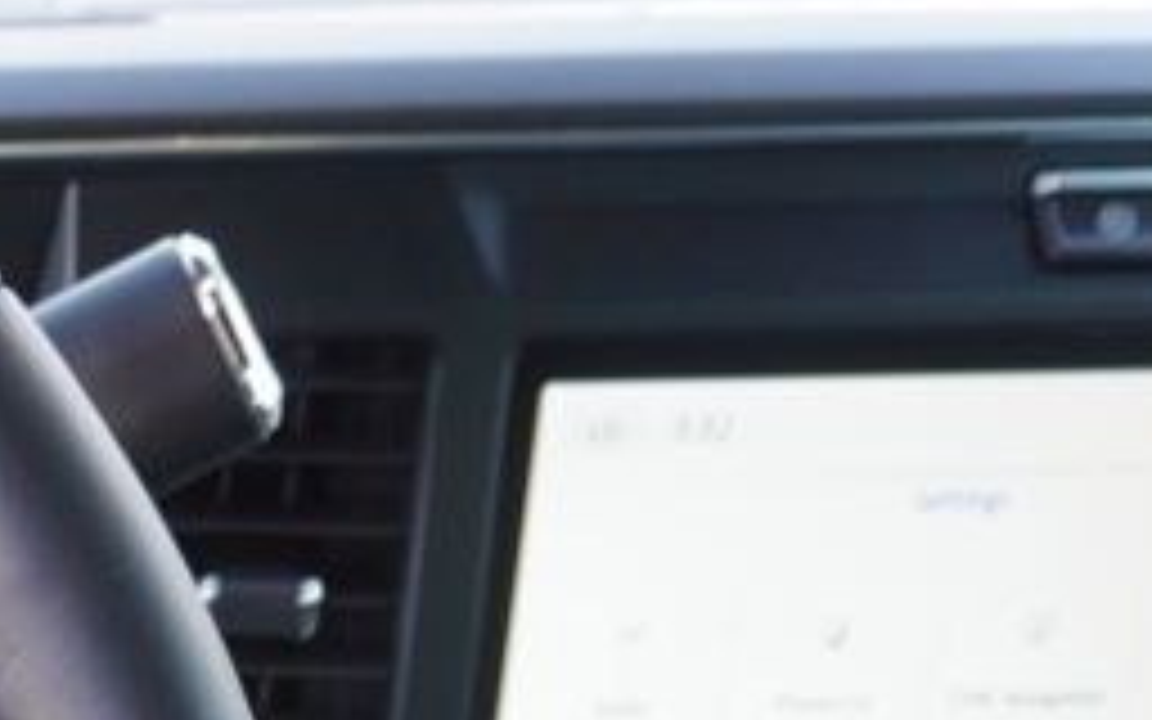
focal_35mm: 98
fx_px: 3077
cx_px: -1017
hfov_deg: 16.9
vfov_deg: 12.5
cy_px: 1188
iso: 250
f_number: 4
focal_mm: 16
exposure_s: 1/60
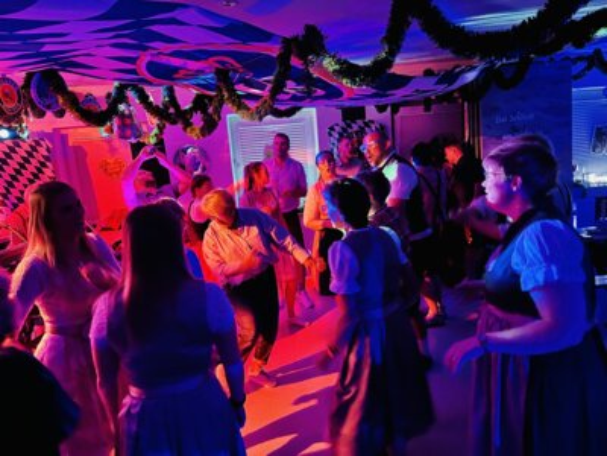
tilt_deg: -8.8
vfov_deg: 53.1
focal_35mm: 26
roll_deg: +5.6
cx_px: 304
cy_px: 228
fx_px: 456
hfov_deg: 67.3
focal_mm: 5.1
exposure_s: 1/25
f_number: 1.6
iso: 1000
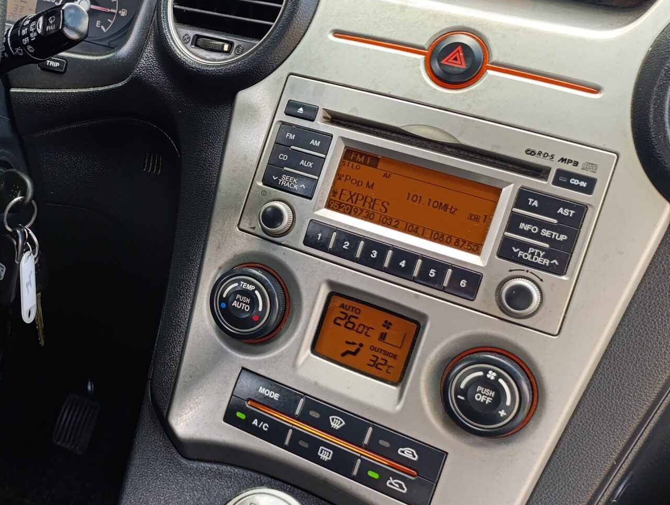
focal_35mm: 46
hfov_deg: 38.9
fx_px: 892
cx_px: 96
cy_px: 200
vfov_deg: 31.5
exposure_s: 1/100
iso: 200
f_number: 1.6
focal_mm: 6.14
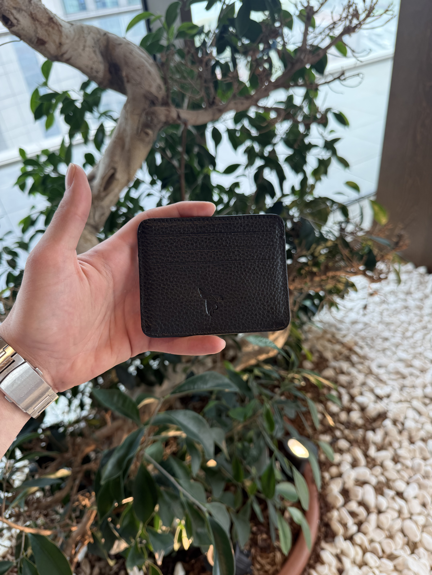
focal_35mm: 24
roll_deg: +7.6
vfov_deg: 71.6
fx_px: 399
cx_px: 216
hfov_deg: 56.8
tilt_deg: -37.1
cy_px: 288
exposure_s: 1/137
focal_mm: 6.76
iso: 100
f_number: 1.78
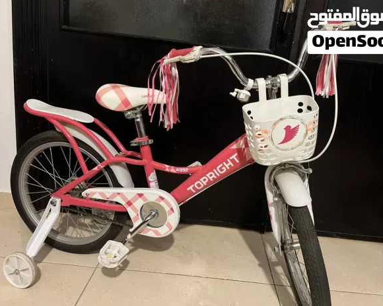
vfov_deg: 51.5
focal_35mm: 28
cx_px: 208
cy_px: 149
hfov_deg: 62.1
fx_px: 317
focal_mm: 5.1
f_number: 1.6
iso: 640
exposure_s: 1/40
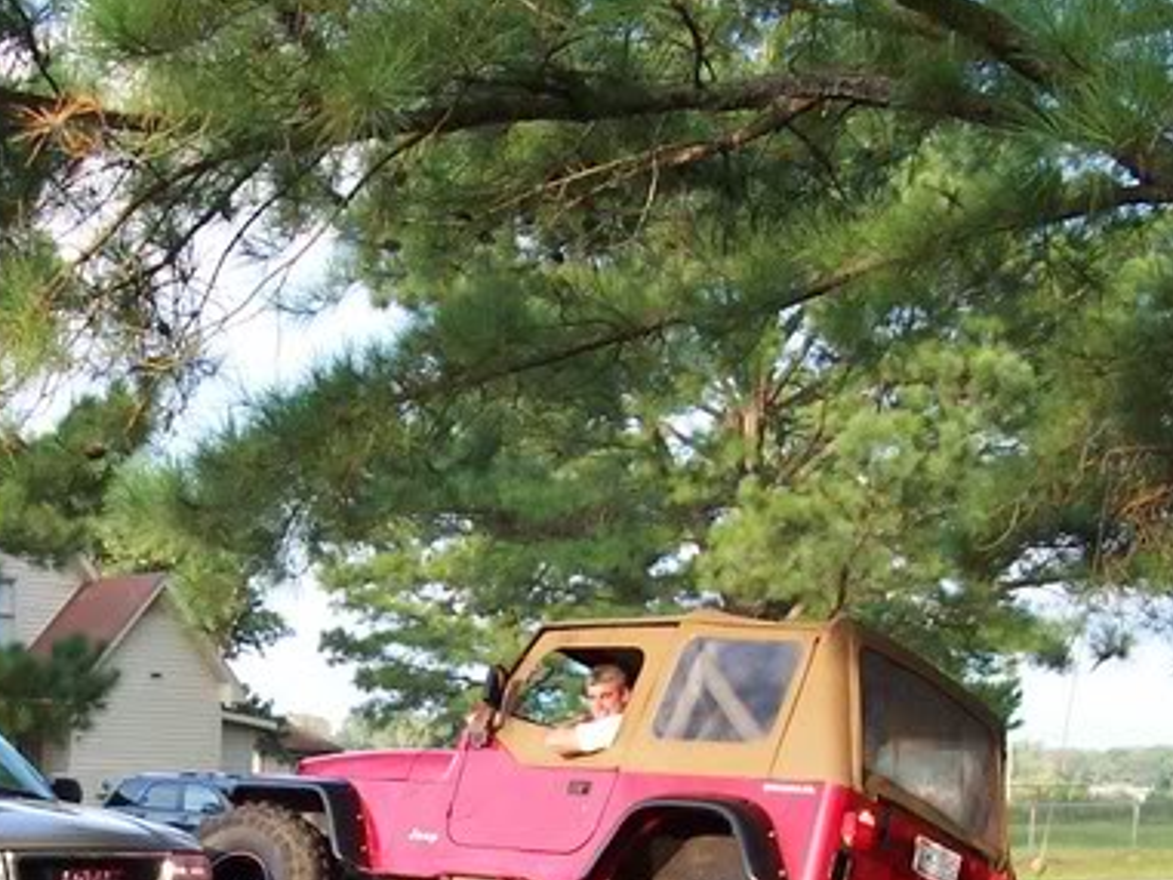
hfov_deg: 26.1
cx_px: 339
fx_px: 2508
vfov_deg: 19.4
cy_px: 843
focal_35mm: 74
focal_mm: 5.6
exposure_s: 1/250
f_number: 2.8
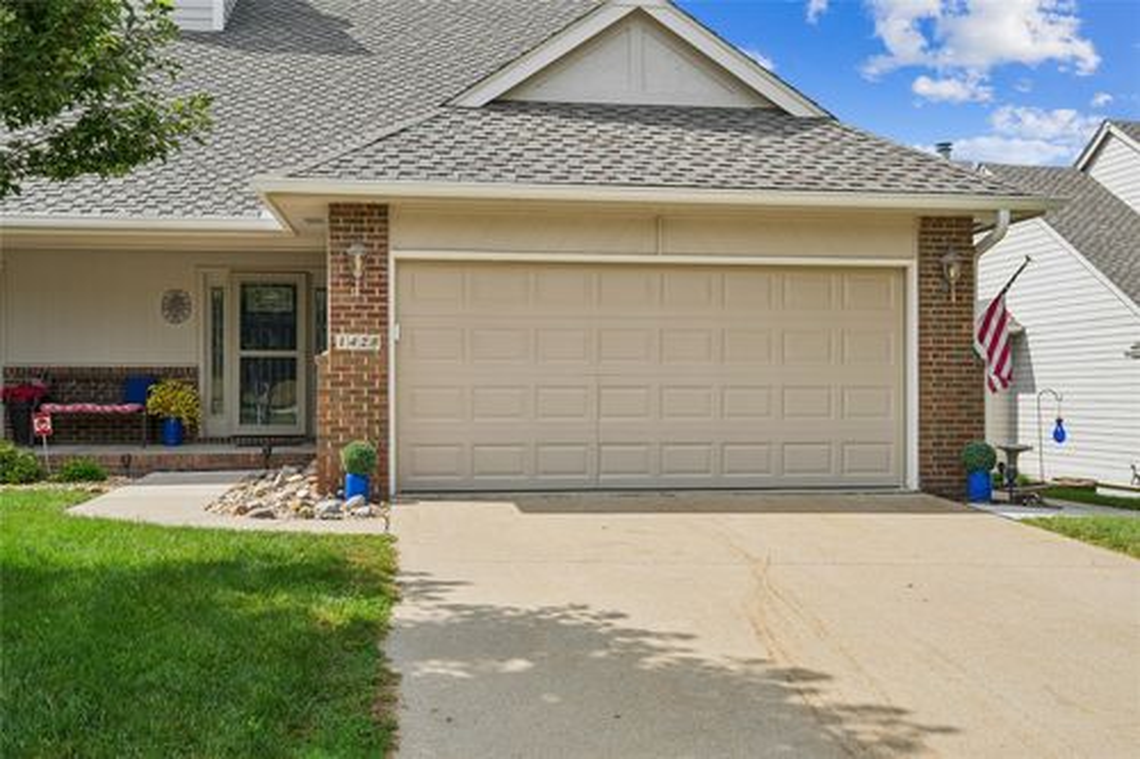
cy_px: 380
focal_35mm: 34
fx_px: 1092
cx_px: 570
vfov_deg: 38.3
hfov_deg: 55.1
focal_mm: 34.5
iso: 400
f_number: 8
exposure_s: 1/1000
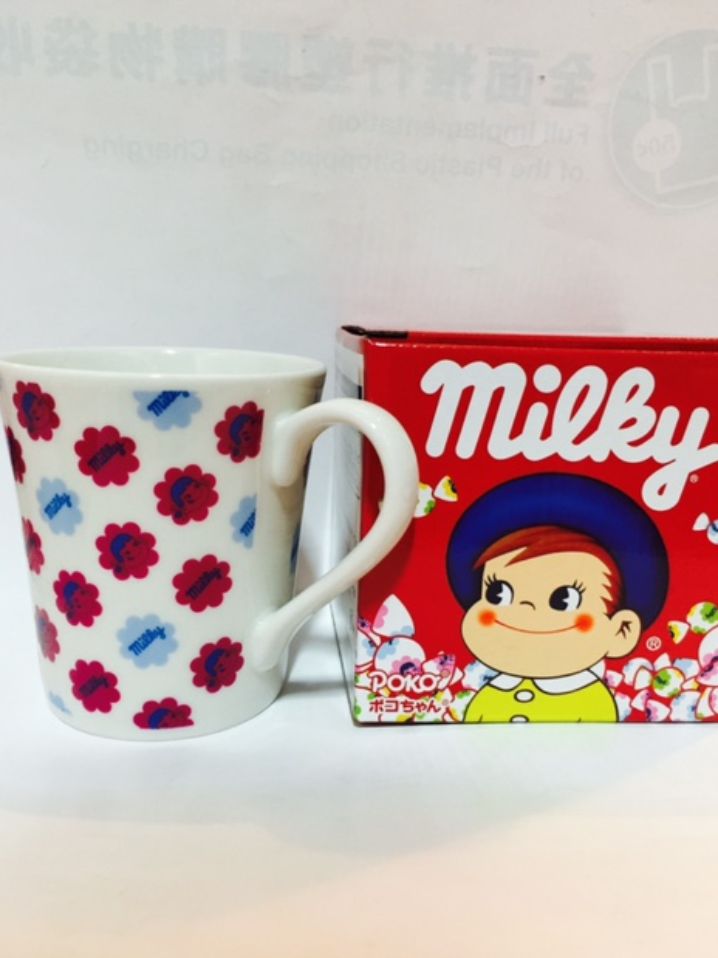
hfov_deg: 46.8
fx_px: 830
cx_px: 351
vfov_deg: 60.0
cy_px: 477
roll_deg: -2.6
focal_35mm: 30
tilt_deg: -11.2
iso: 80
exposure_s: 1/33
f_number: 2.2
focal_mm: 4.15
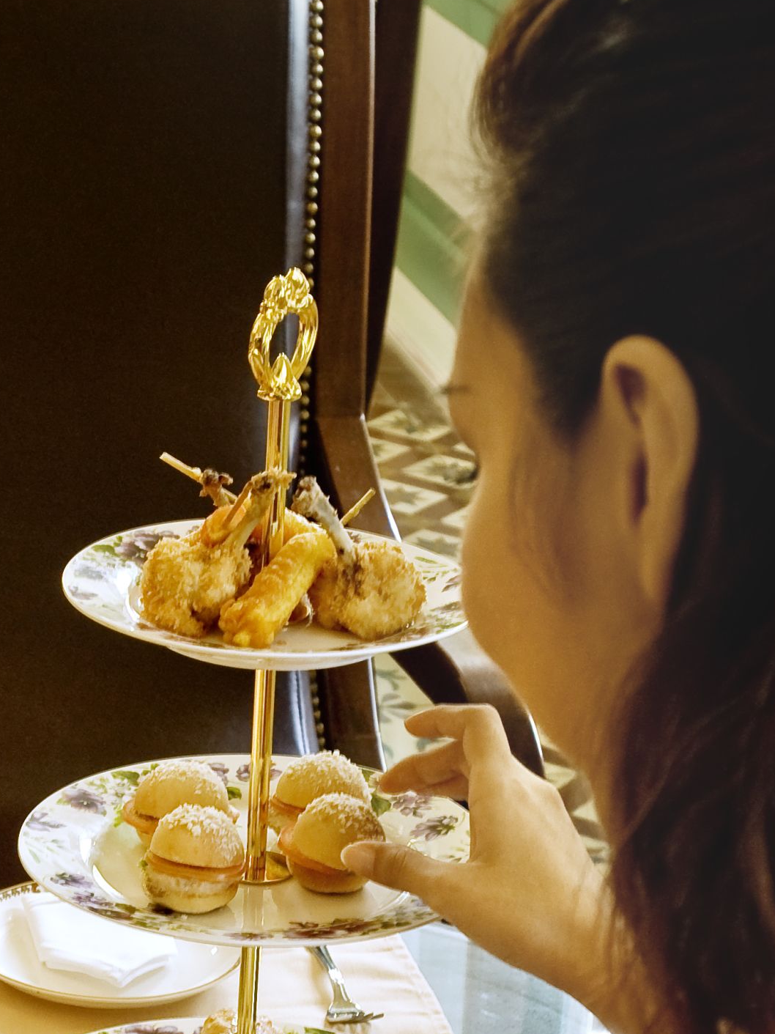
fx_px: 3195
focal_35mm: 107
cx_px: 89
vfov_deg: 17.9
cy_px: 1072
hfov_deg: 13.7
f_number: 8
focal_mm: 35
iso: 250
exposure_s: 1/20
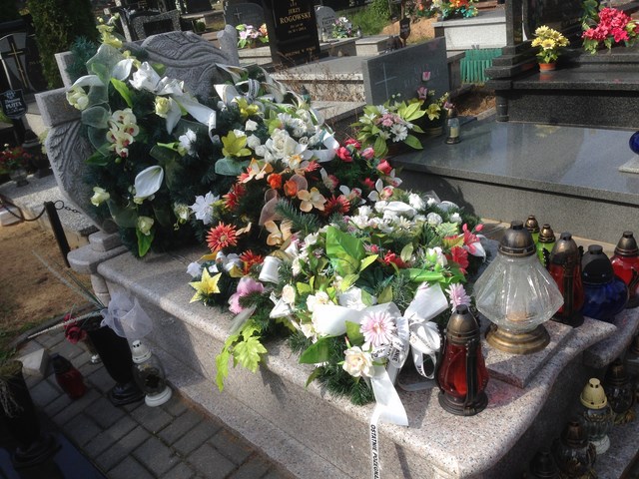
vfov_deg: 42.9
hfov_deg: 55.4
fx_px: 609
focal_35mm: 33
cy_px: 240
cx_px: 320
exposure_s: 1/1323
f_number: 2.4
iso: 50
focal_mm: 4.12
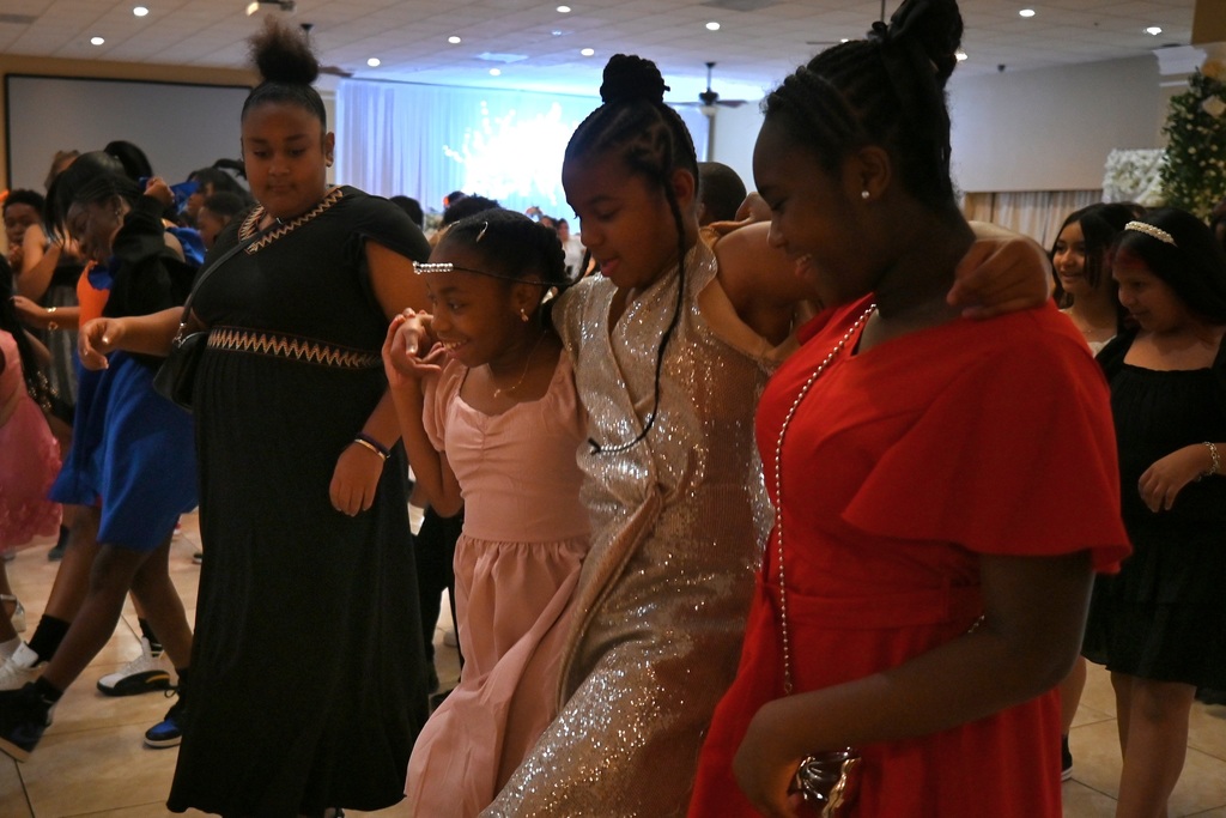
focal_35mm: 22
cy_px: 409
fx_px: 766
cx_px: 613
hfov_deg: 77.3
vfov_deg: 56.2
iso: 500
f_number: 1.7
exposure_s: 1/250
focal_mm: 15
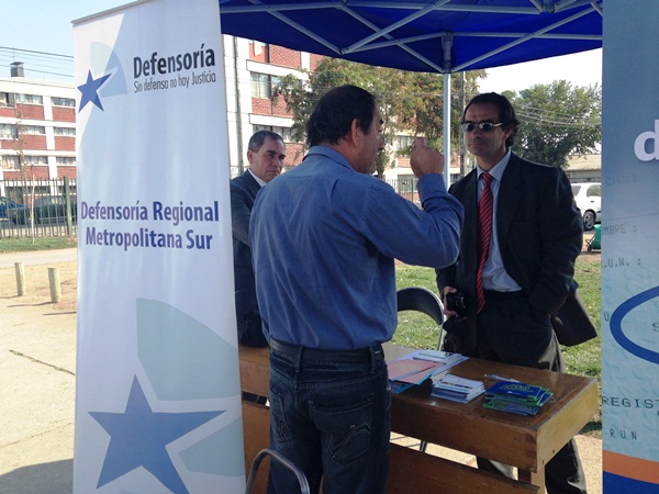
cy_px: 247
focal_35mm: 33
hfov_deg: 55.4
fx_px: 628
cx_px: 330
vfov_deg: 42.9
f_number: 2.4
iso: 50
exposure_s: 1/653
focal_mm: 4.12
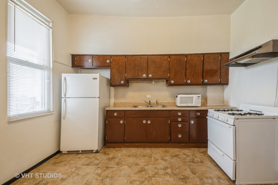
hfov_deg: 100.4
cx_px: 139
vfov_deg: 77.2
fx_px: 116
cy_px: 92
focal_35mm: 15
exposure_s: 1/2
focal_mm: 10
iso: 100
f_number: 11
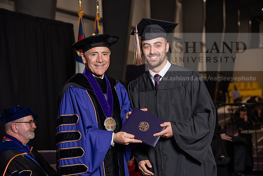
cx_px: 132
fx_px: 628
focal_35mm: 86
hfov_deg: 23.6
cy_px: 88
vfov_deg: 15.9
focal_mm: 86
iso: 1000
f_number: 5
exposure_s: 1/200
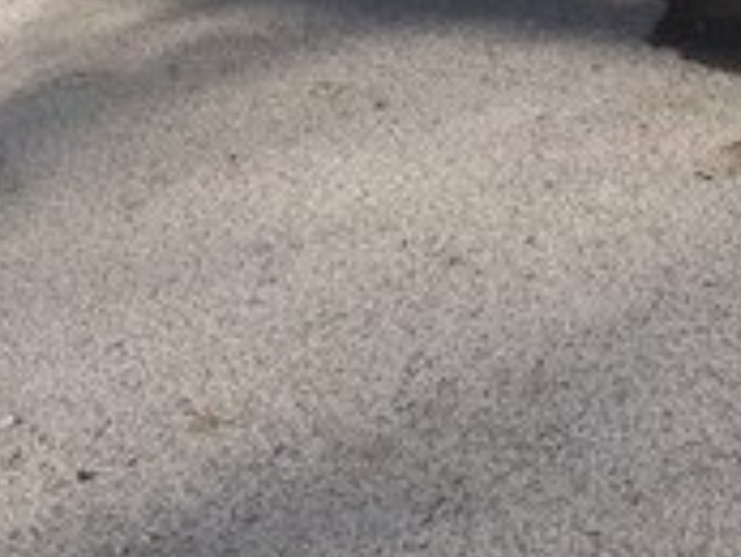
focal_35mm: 103
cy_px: -323
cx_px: 668
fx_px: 2206
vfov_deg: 13.4
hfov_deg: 18.7
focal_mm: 3.6
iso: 40
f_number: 1.9
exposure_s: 1/753
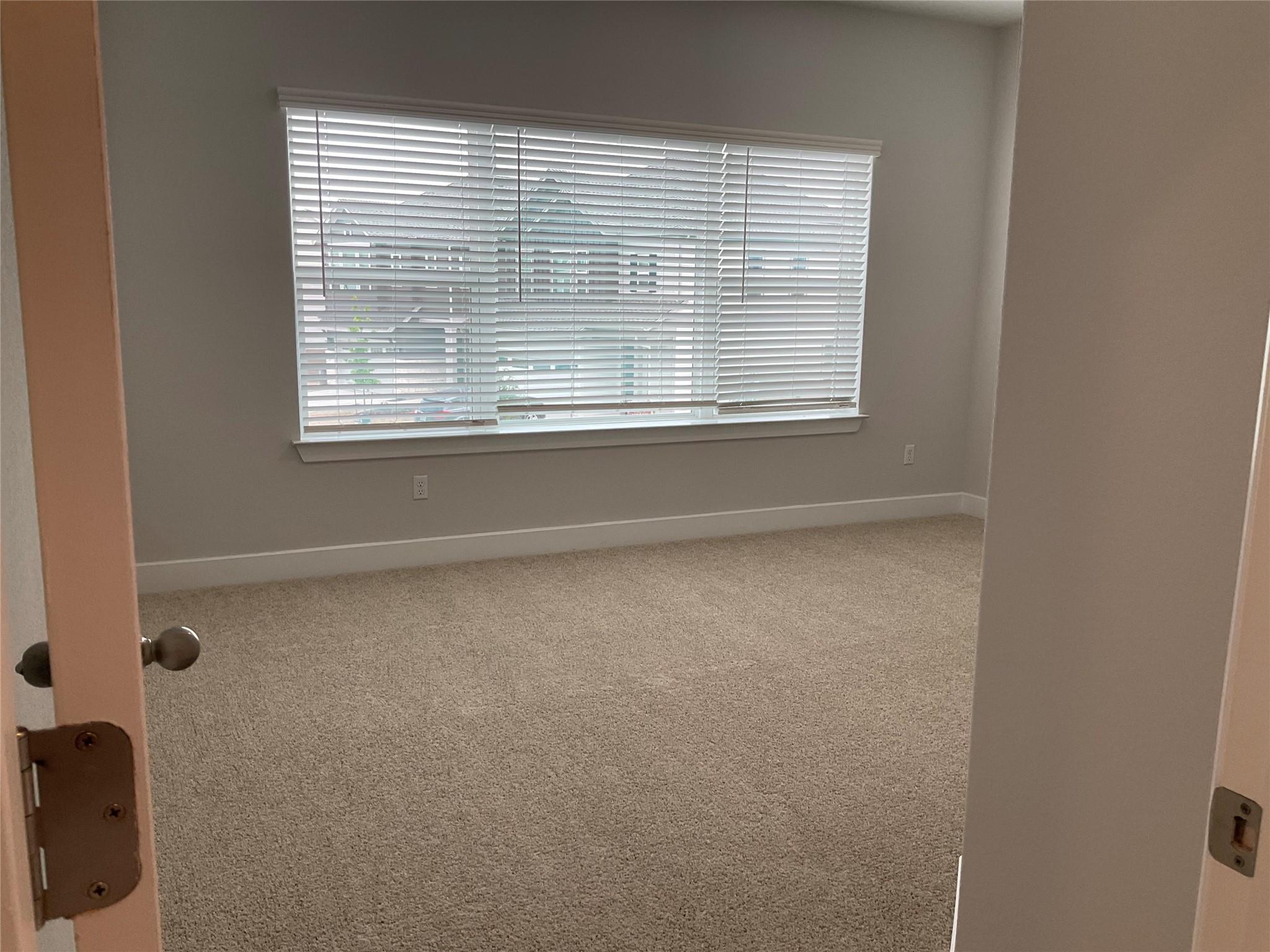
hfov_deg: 61.7
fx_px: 1064
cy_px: 476
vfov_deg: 48.2
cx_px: 635
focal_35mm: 29
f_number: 1.8
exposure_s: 1/120
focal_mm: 3
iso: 25
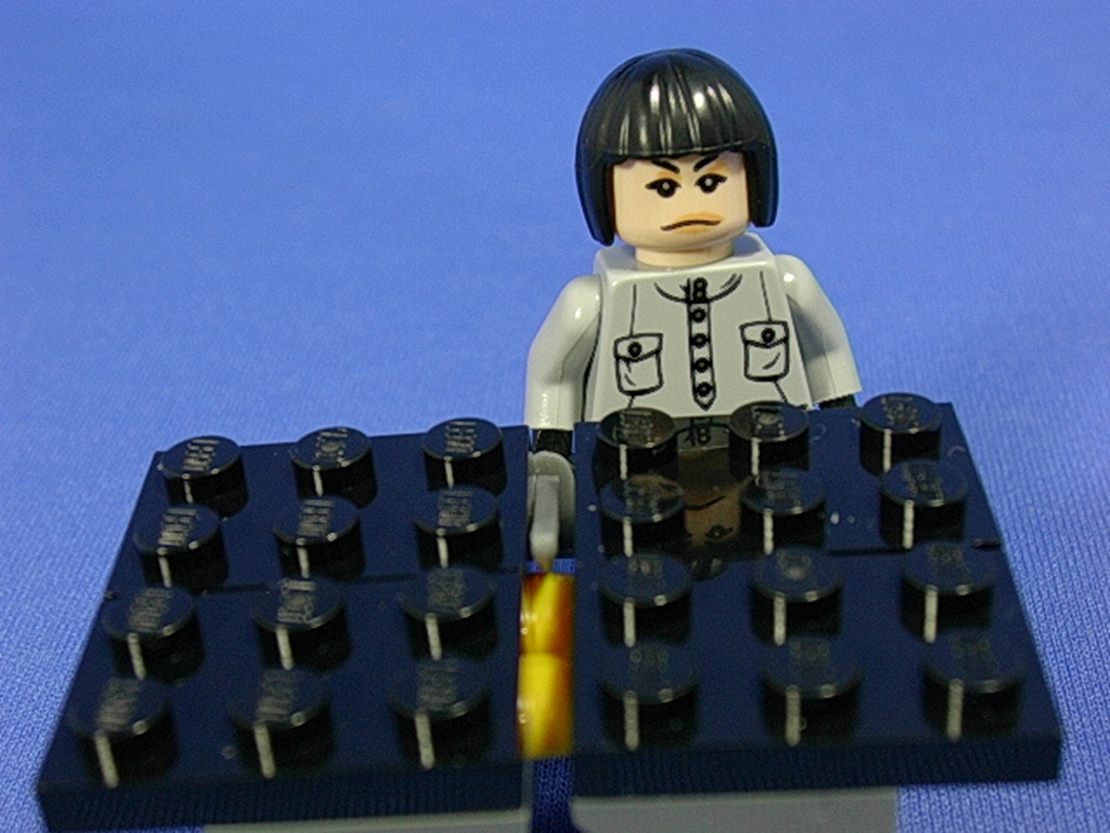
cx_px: 555
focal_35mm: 60
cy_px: 416
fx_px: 1924
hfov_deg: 32.2
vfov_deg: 24.4
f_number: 3.4
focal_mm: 9
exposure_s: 1/10.6
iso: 70
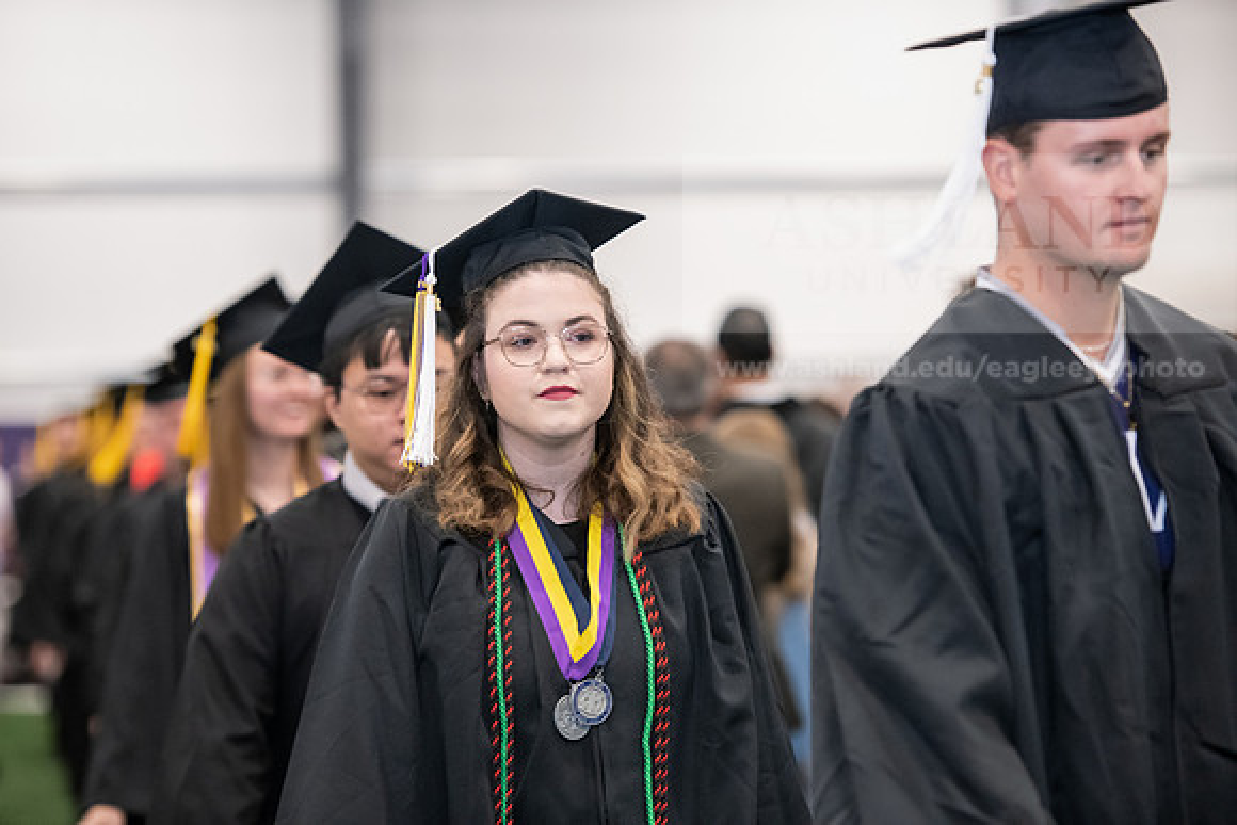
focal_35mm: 145
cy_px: 412
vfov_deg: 9.5
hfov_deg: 14.2
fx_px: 4983
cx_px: 618
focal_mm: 145
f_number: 3.2
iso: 3200
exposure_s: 1/200
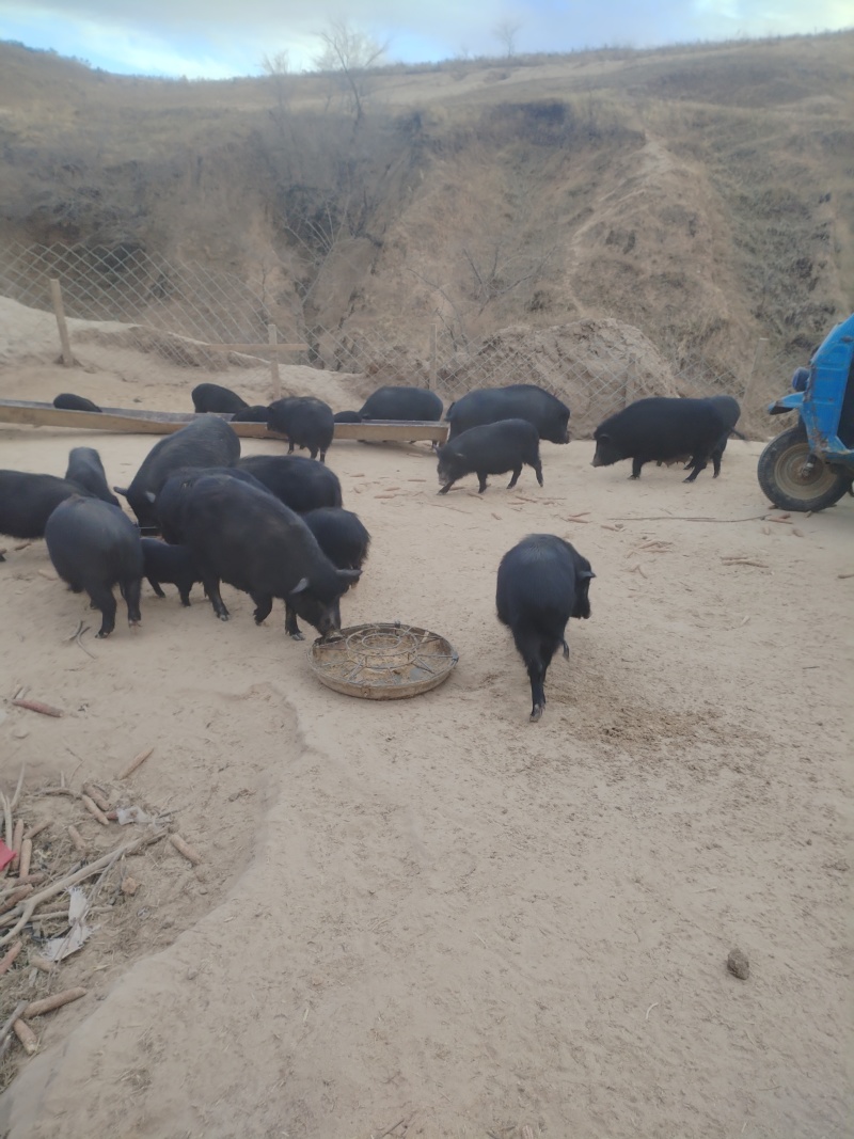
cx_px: 427
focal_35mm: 26
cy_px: 570
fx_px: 855
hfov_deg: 53.1
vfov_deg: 67.3
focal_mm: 4.25
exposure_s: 1/155
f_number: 1.8
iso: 100
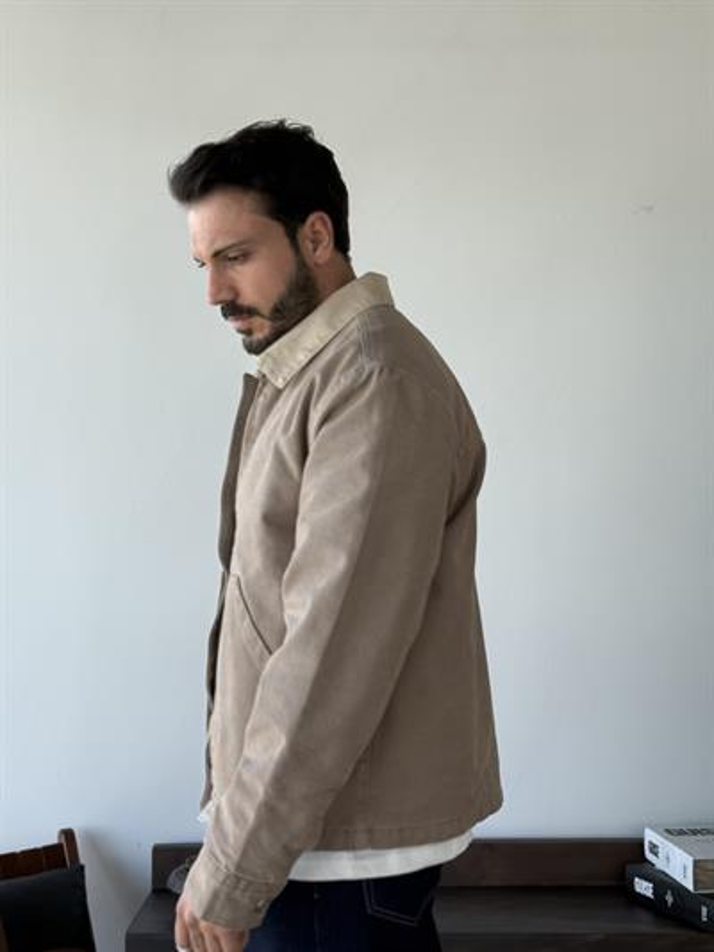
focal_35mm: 48
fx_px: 1320
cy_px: 476
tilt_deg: +2.4
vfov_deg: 39.6
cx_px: 357
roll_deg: +0.4
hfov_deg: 30.3
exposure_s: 1/345
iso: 80
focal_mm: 6.76
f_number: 1.78
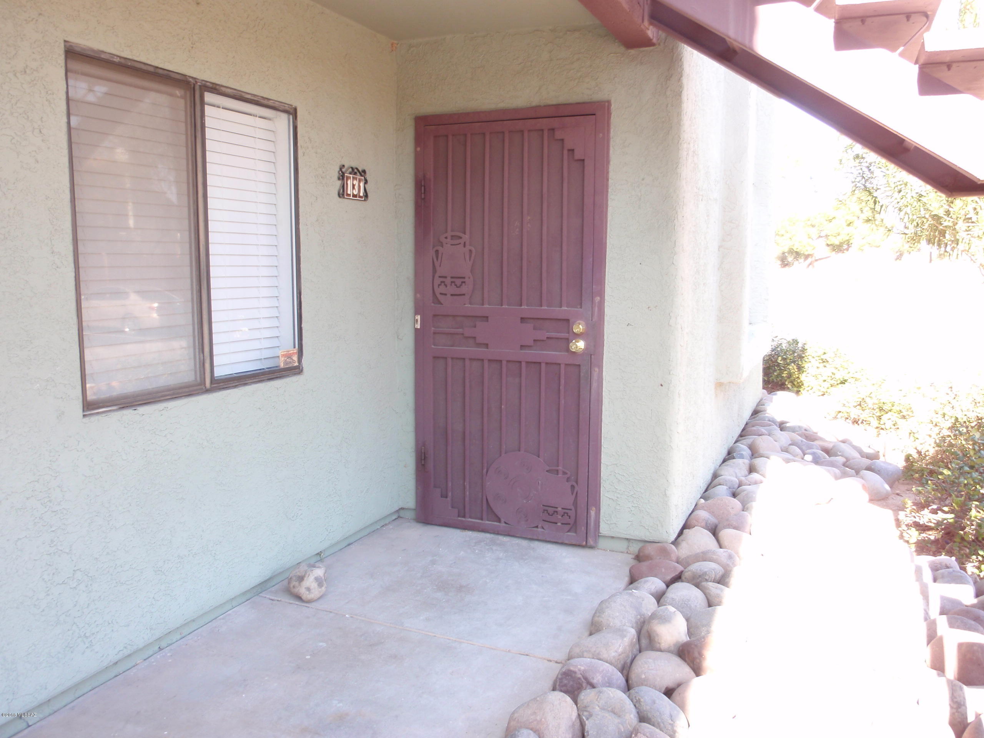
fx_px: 796
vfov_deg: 49.7
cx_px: 492
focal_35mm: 28
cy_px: 369
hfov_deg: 63.4
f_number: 3.2
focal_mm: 5
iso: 64
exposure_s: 1/50
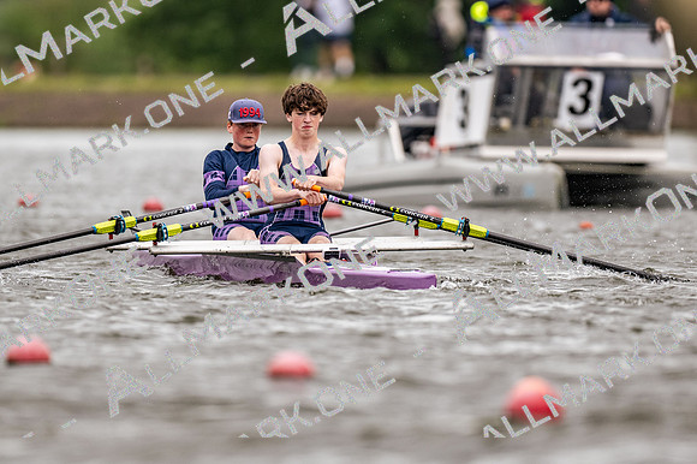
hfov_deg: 2.3
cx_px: 348
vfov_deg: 1.5
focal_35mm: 900
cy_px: 232
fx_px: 17414
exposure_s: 1/2500
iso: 280
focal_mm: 600
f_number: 4
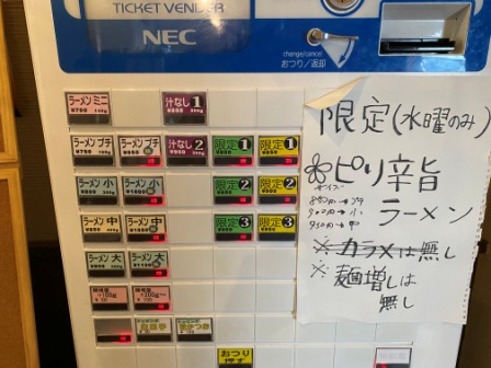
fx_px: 369
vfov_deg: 53.1
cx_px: 246
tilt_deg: -17.1
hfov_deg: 67.3
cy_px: 184
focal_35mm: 26
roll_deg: +0.9
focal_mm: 4.25
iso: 500
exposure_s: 1/60
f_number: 1.8
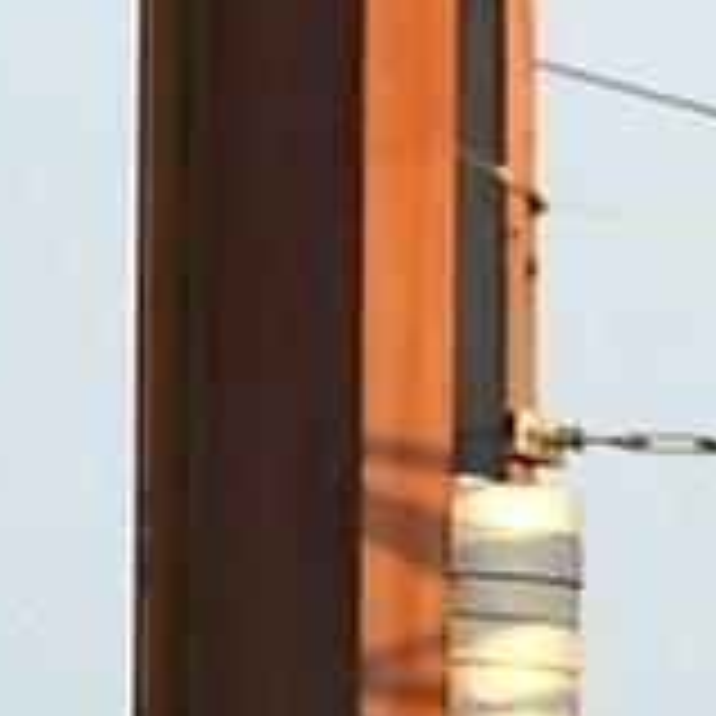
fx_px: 17949
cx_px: 3467
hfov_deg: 2.2
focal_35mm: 767
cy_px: 2031
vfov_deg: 2.3
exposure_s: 1/160
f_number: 9
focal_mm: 50
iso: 200
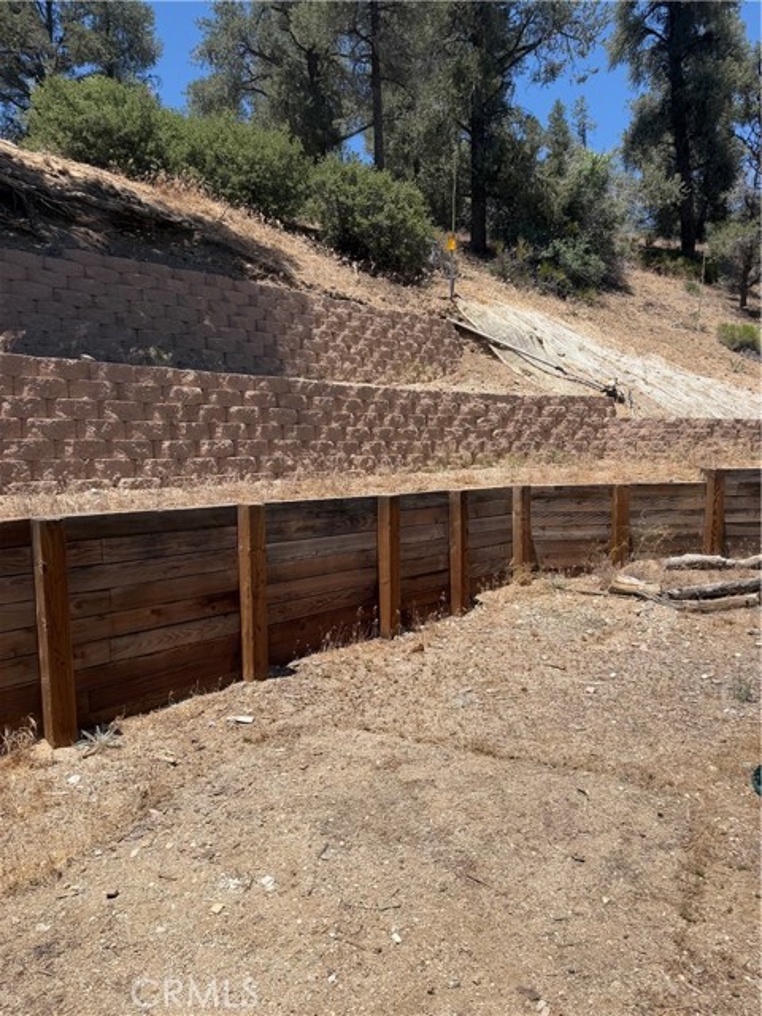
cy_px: 508
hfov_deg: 56.8
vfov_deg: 71.6
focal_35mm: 24
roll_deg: +0.0
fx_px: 704
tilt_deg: -5.5
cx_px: 381
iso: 80
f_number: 1.78
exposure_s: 1/4673
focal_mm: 6.76
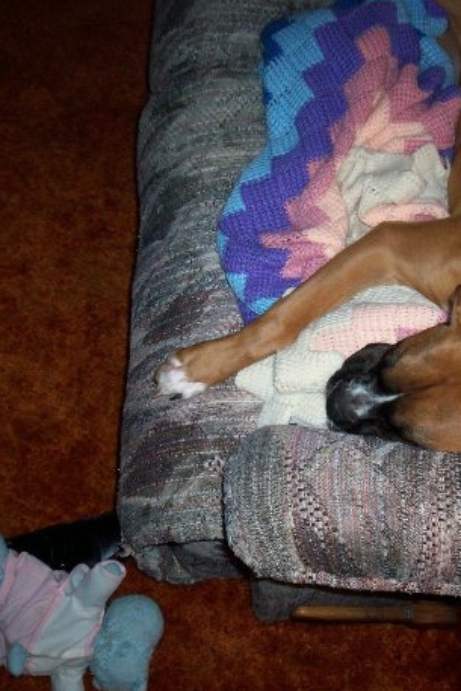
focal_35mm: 51
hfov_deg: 26.5
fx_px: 979
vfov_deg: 38.9
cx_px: 268
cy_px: 342
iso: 140
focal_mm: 5.9
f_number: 4.5
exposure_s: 1/64
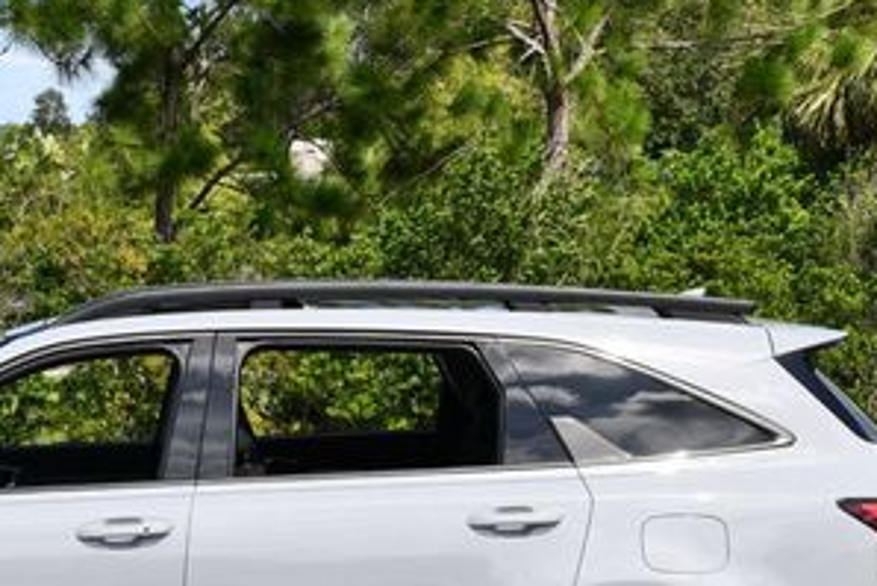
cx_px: 132
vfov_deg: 13.3
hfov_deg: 19.5
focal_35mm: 103
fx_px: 2510
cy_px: 424
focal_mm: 24
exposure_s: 1/250
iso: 110
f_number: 8
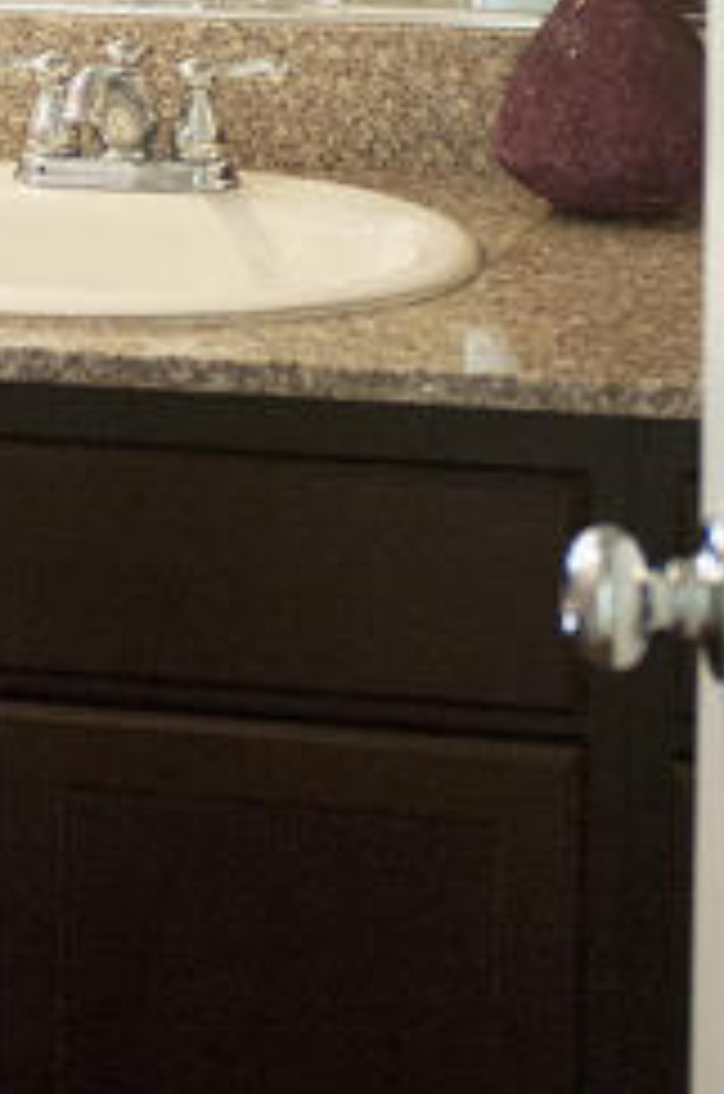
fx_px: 4029
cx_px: -171
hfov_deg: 10.1
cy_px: -194
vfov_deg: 15.0
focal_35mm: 133
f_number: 2.8
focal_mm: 28
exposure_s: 1/80
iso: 500
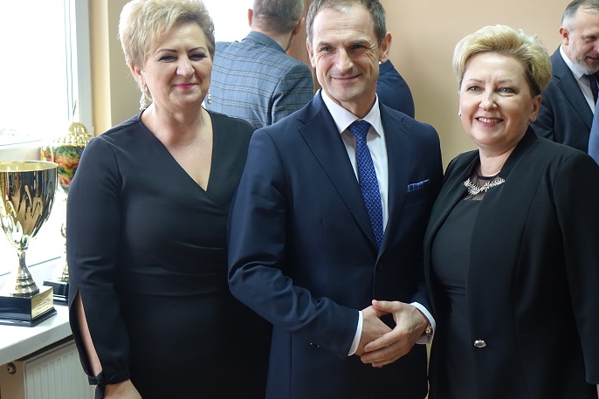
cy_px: 172
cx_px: 346
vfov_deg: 24.2
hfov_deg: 35.6
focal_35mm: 56
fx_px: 931
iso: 640
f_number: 2.8
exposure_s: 1/50
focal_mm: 17.48
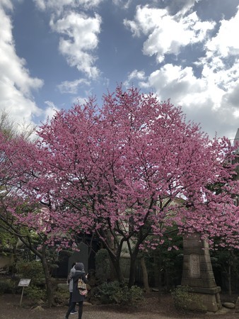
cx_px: 120
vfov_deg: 63.4
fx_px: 258
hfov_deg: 49.8
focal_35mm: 28
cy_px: 160
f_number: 1.8
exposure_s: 1/2404
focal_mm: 3.99
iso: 20
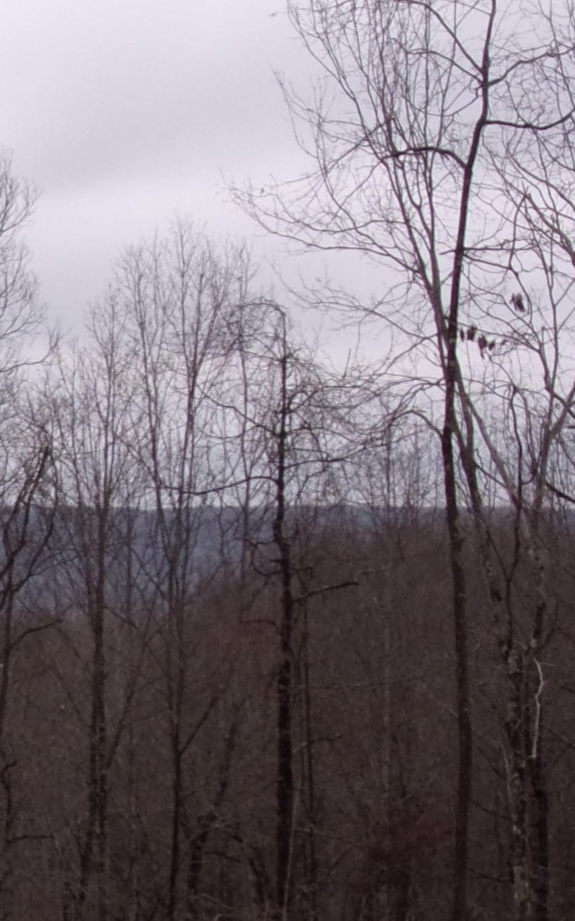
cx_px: -631
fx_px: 3336
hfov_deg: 9.2
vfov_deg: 15.6
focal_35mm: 133
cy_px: 696
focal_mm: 8.3
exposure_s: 1/400
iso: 80
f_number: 4.1
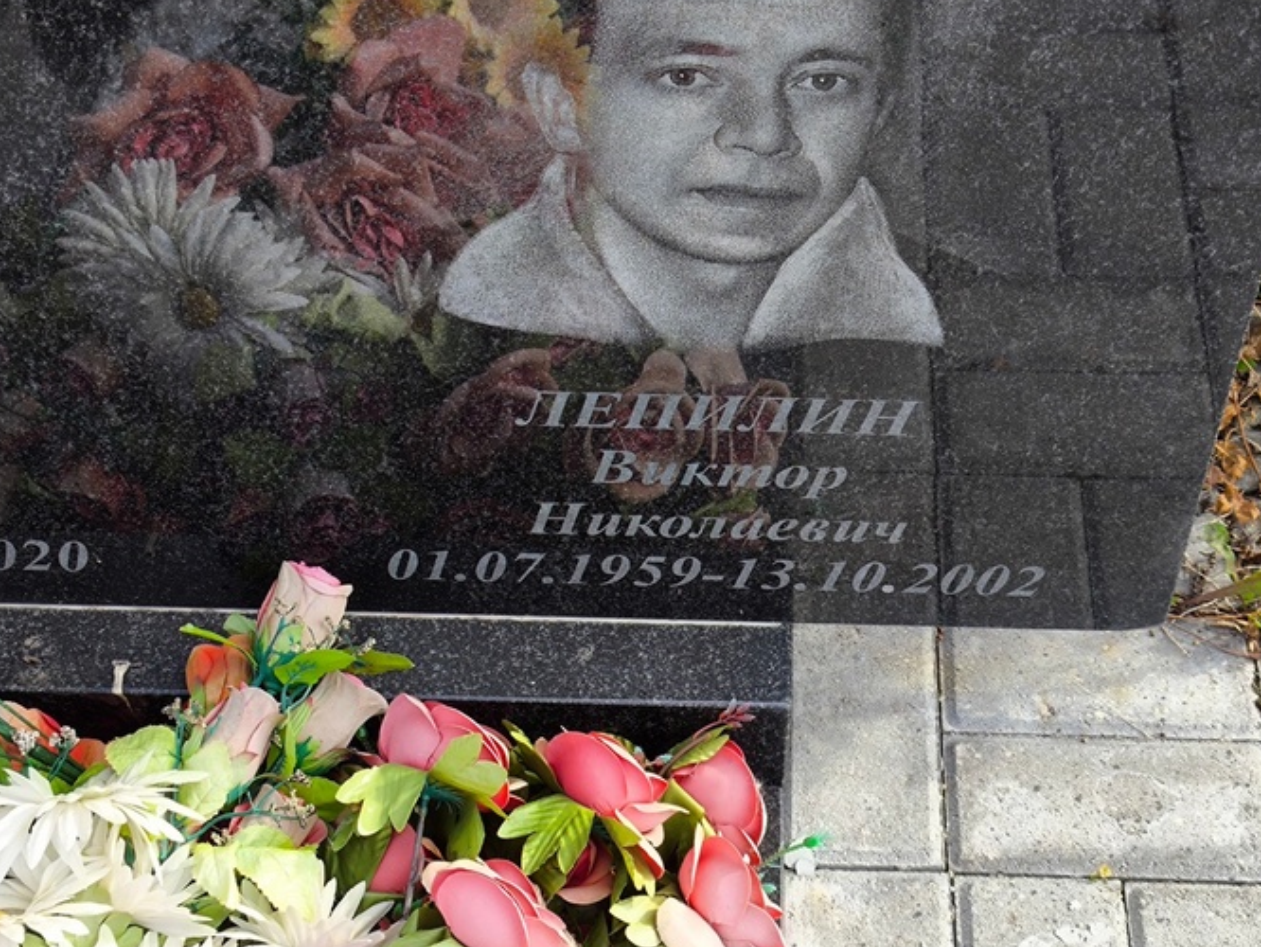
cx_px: 713
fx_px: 2186
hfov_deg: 32.1
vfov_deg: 24.4
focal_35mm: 60
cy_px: 551
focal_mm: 4.71
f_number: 1.7
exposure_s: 1/373
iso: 50
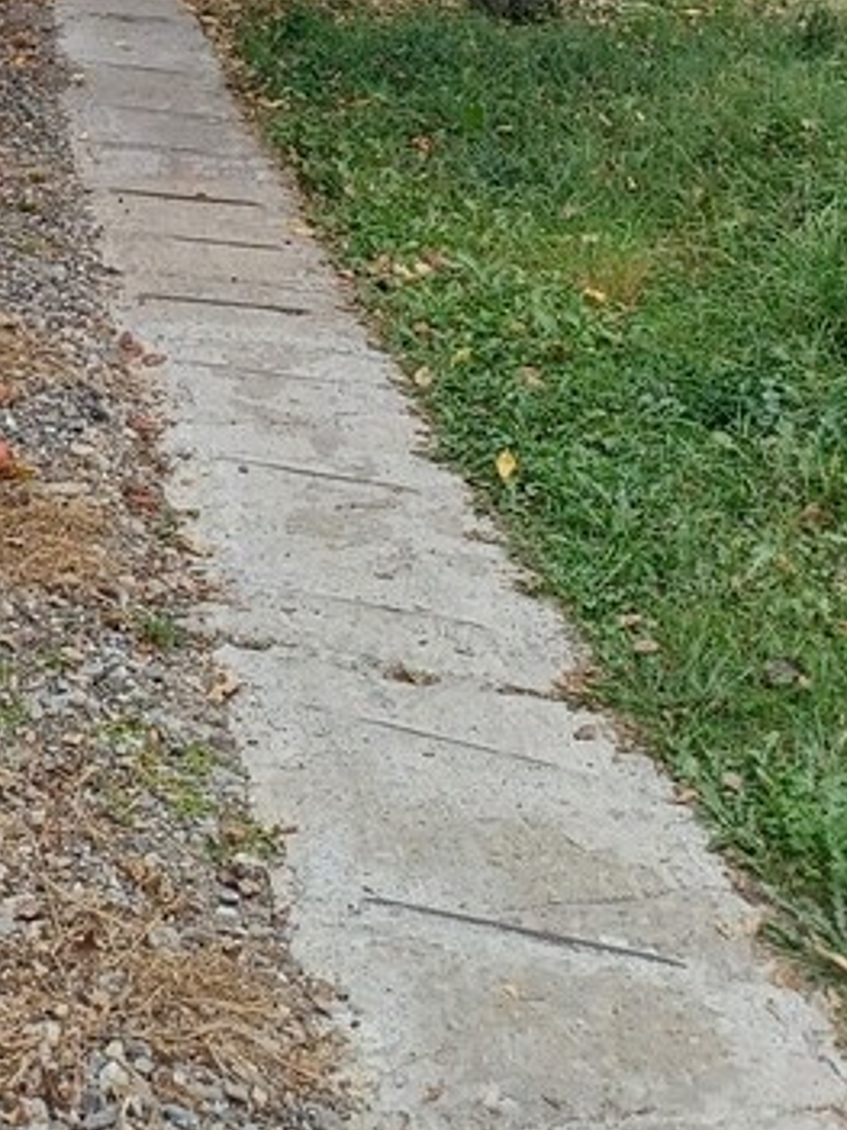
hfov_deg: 19.1
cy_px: -409
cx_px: -161
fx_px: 2383
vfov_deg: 23.1
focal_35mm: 73
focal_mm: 4.6
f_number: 1.8
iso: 40
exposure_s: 1/100
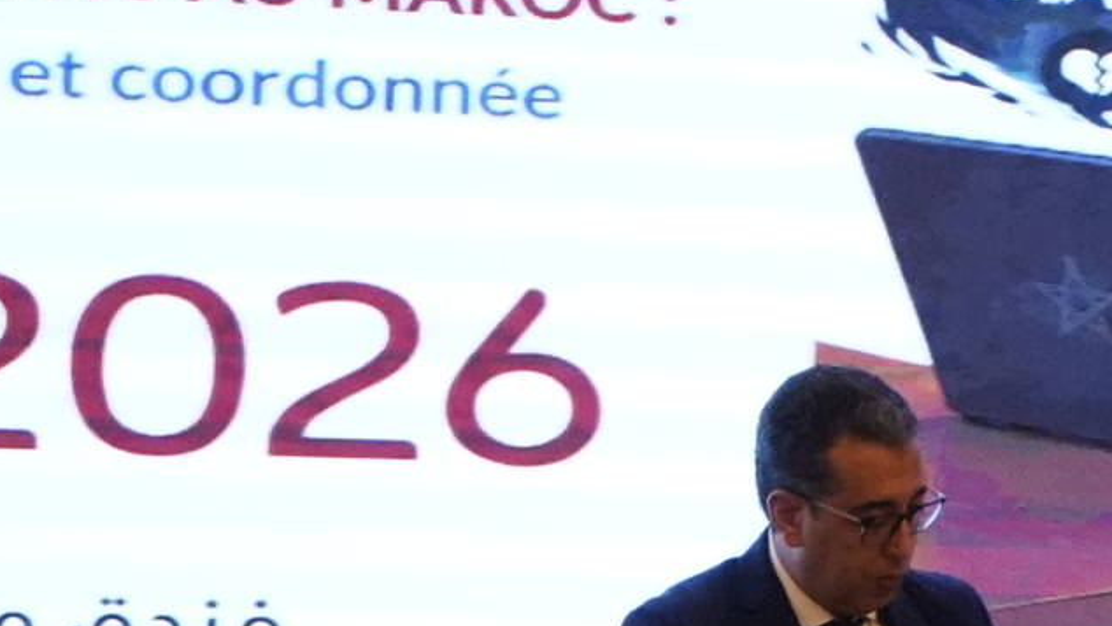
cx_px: 2622
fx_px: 10234
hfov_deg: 6.0
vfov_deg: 3.5
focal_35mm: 347
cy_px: 886
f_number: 5.6
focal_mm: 70
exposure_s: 1/160
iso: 8000
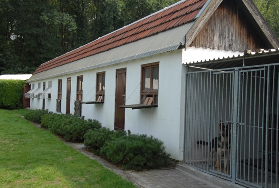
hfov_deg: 42.2
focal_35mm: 46
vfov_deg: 29.1
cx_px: 140
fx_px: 361
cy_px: 94
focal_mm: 31
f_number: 8
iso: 400
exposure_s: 1/250
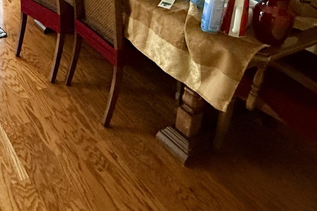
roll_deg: -1.0
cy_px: -61
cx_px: 27
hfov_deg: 42.3
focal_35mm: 42
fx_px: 370
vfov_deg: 27.0
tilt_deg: -12.7
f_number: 2.2
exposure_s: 1/60
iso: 400
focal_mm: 2.22
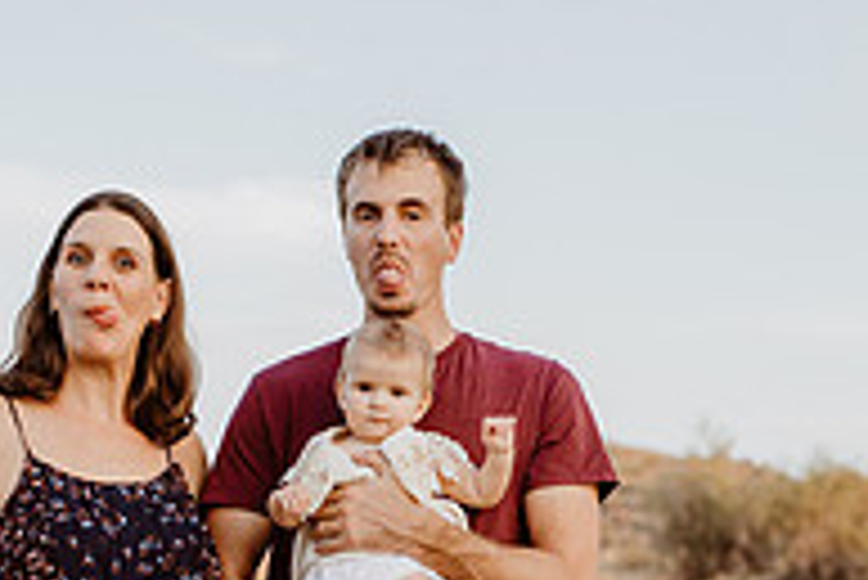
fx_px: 3619
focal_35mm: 150
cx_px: 499
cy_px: 749
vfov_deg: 9.0
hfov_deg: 13.7
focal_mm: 50
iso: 200
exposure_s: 1/250
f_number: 2.8
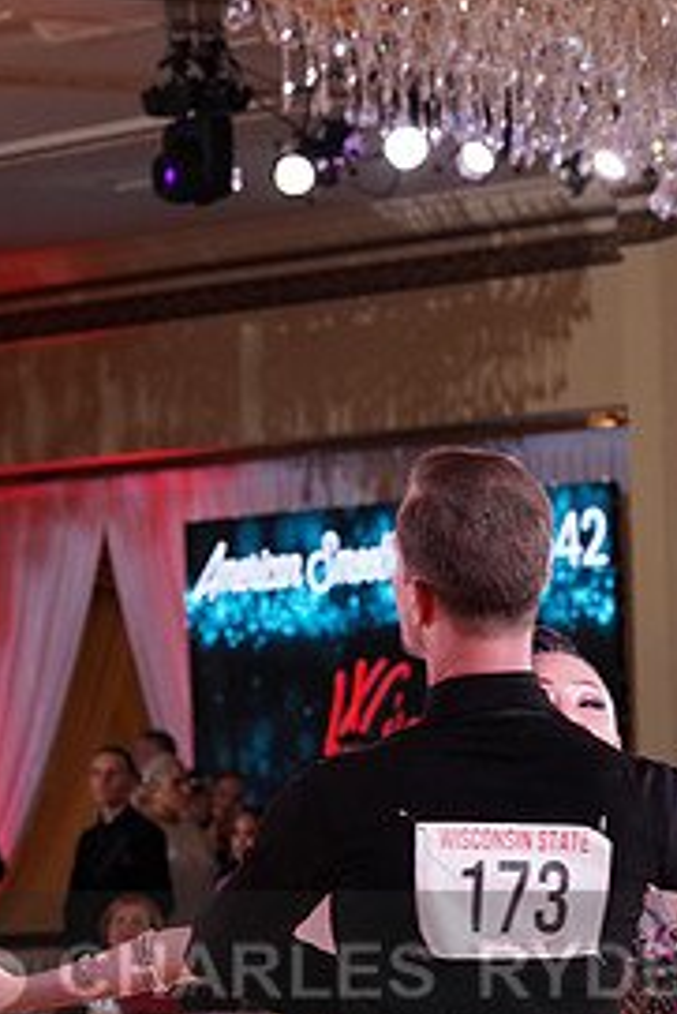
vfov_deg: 9.1
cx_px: 290
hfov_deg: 6.1
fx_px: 6338
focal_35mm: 225
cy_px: 1018
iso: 1600
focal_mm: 105
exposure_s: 1/200
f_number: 6.3
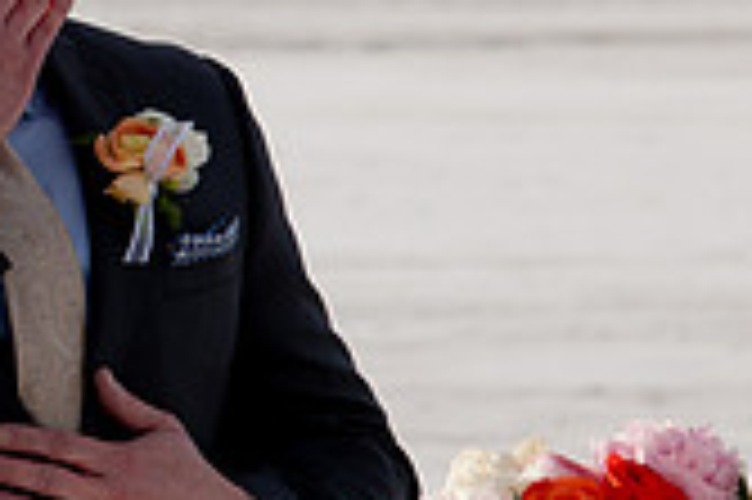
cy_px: -116
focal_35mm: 517
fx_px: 10789
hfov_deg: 4.0
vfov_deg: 2.7
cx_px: -253
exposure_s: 1/800
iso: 200
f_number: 8
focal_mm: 100
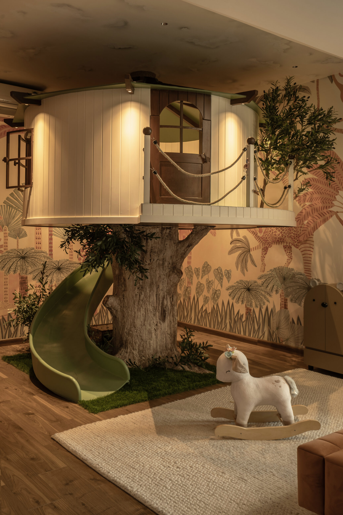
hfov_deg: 40.0
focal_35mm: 33
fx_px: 472
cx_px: 172
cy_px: 258
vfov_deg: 57.2
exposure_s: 1/5
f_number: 8
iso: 160
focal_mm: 33
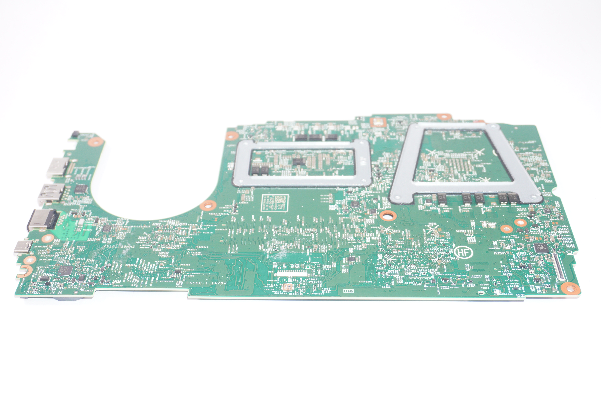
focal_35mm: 46
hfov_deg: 42.4
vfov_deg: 28.9
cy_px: 200
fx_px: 776
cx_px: 300
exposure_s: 1/160
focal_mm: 31
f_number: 5.6
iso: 250
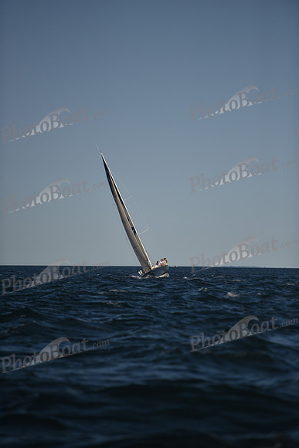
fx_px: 2490
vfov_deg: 10.3
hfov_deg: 6.9
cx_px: 150
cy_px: 224
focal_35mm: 200
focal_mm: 200
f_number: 2.8
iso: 250
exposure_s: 1/6400
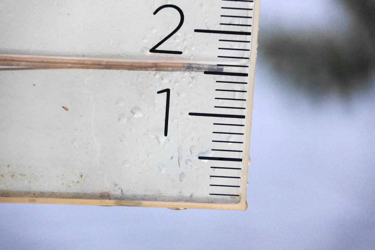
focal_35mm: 315
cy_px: 125
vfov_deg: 4.4
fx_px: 3280
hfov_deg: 6.5
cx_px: 188
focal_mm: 210
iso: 1600
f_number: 6.3
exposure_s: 1/100
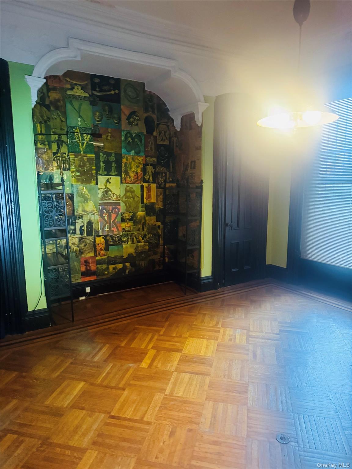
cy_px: 234
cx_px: 176
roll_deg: +1.3
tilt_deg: -9.9
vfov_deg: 71.6
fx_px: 325
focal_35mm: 24
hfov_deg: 56.8
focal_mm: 6.76
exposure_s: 1/40
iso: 800
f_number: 1.78
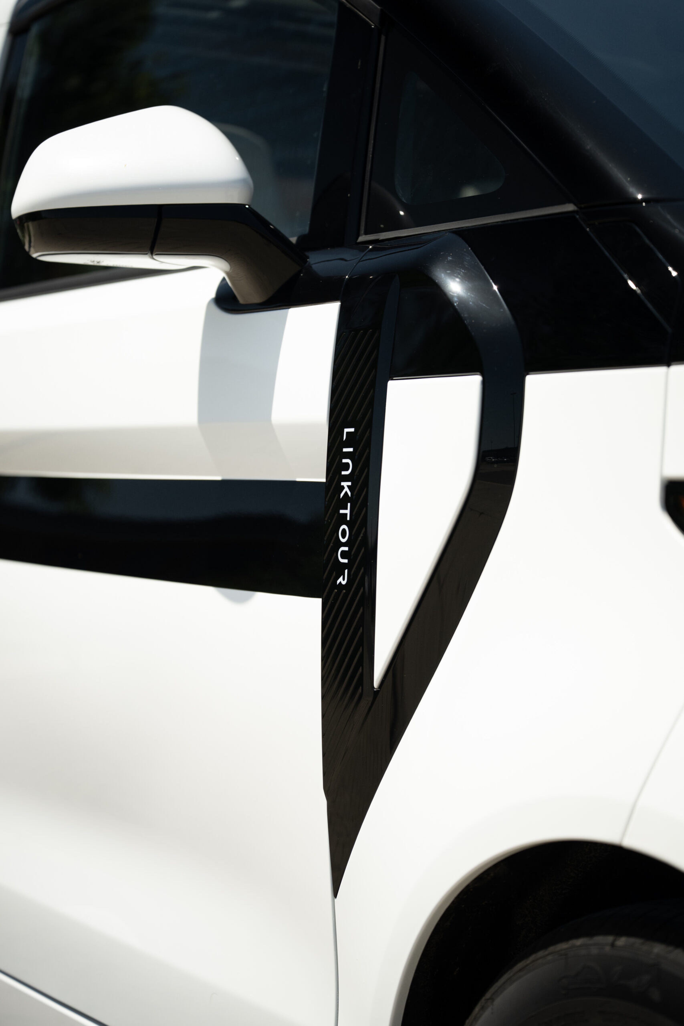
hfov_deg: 20.0
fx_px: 1938
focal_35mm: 68
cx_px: 342
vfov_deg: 29.7
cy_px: 513
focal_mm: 68
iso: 800
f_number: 2.8
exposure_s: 1/640
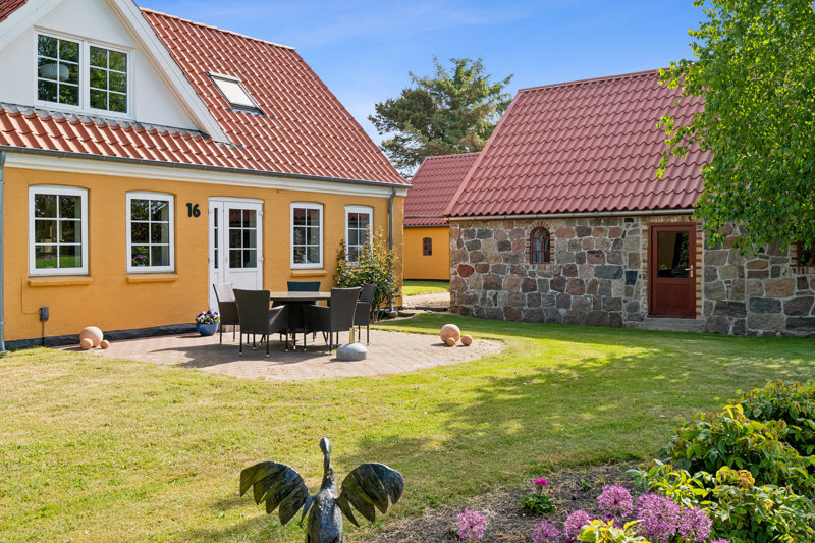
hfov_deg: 54.4
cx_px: 408
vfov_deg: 37.8
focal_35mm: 35
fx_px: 792
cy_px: 272
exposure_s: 1/200
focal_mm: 35
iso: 200
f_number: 8
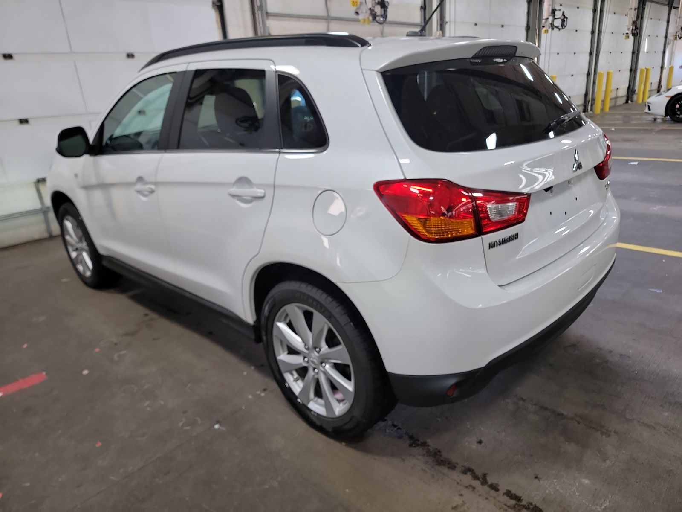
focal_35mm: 24
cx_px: 341
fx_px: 473
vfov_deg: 56.8
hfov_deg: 71.6
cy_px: 256
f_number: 1.8
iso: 135
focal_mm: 6.7
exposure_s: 1/59
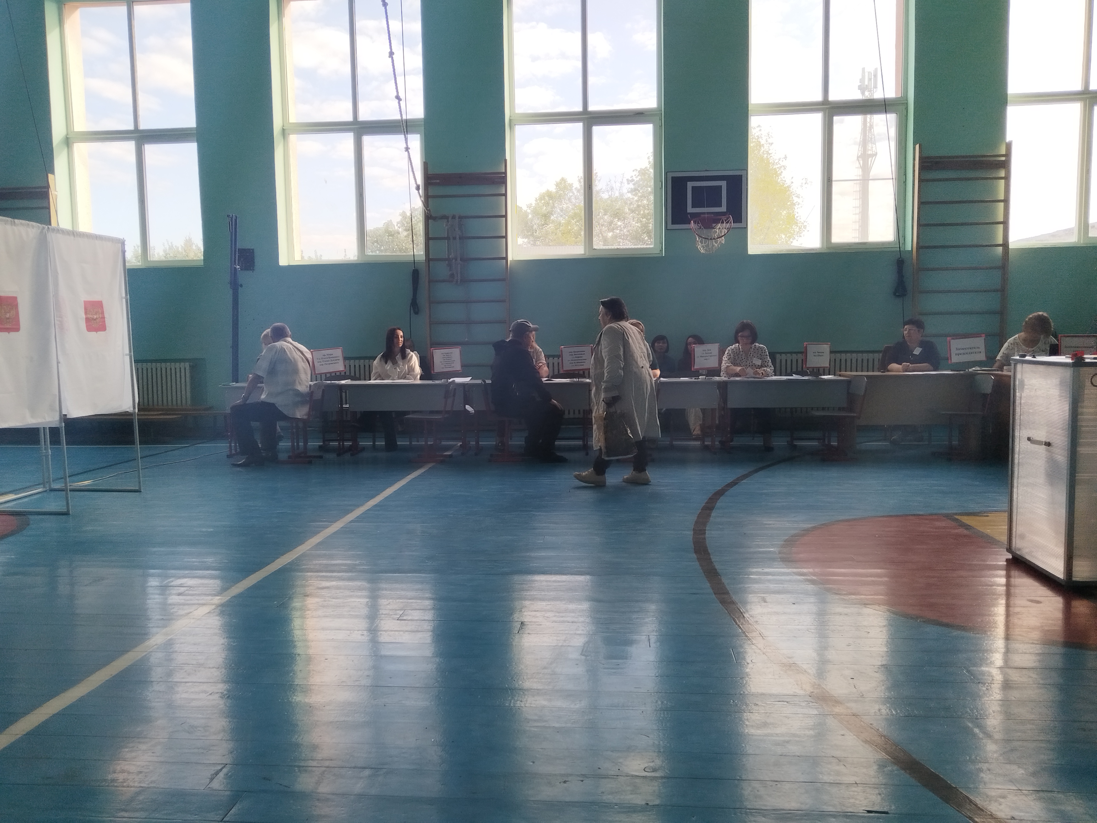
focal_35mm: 26
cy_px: 412
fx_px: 824
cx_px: 548
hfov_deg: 67.3
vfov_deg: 53.1
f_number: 1.9
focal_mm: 4.95
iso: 100
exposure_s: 1/213
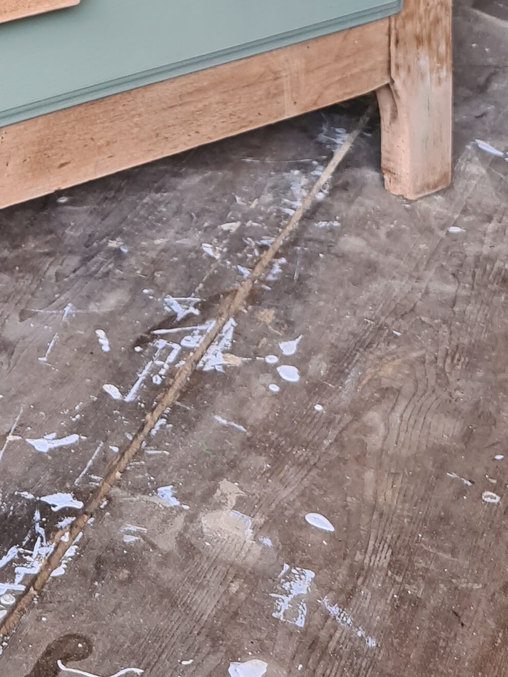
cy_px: -283
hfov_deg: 16.7
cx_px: -261
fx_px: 1565
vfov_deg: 21.3
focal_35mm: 80
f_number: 1.8
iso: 200
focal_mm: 5.4
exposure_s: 1/50
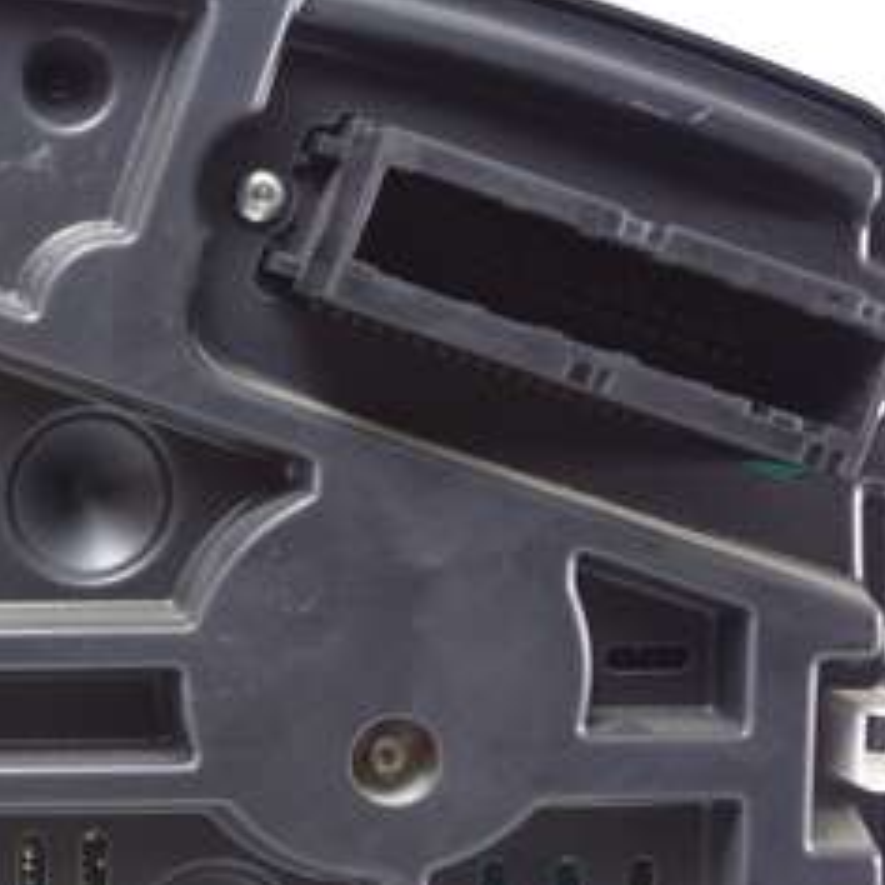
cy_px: 701
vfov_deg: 16.0
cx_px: -308
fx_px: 3124
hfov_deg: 15.3
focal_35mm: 108
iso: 320
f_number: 2.8
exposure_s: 1/40
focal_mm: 14.57
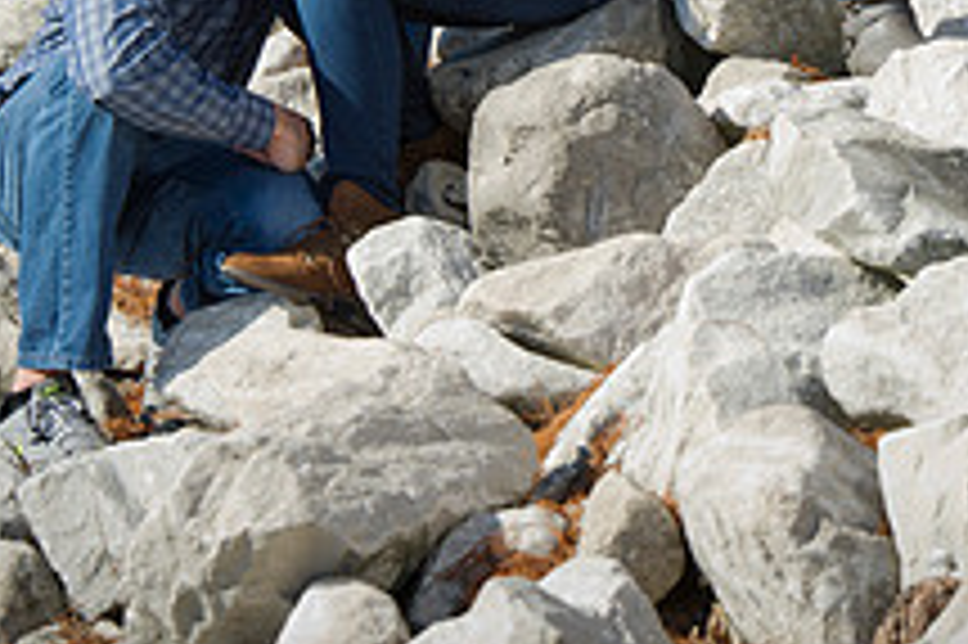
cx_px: 538
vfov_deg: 5.6
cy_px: -252
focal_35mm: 243
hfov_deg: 8.5
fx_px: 6529
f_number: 7.1
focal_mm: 116
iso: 200
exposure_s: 1/250
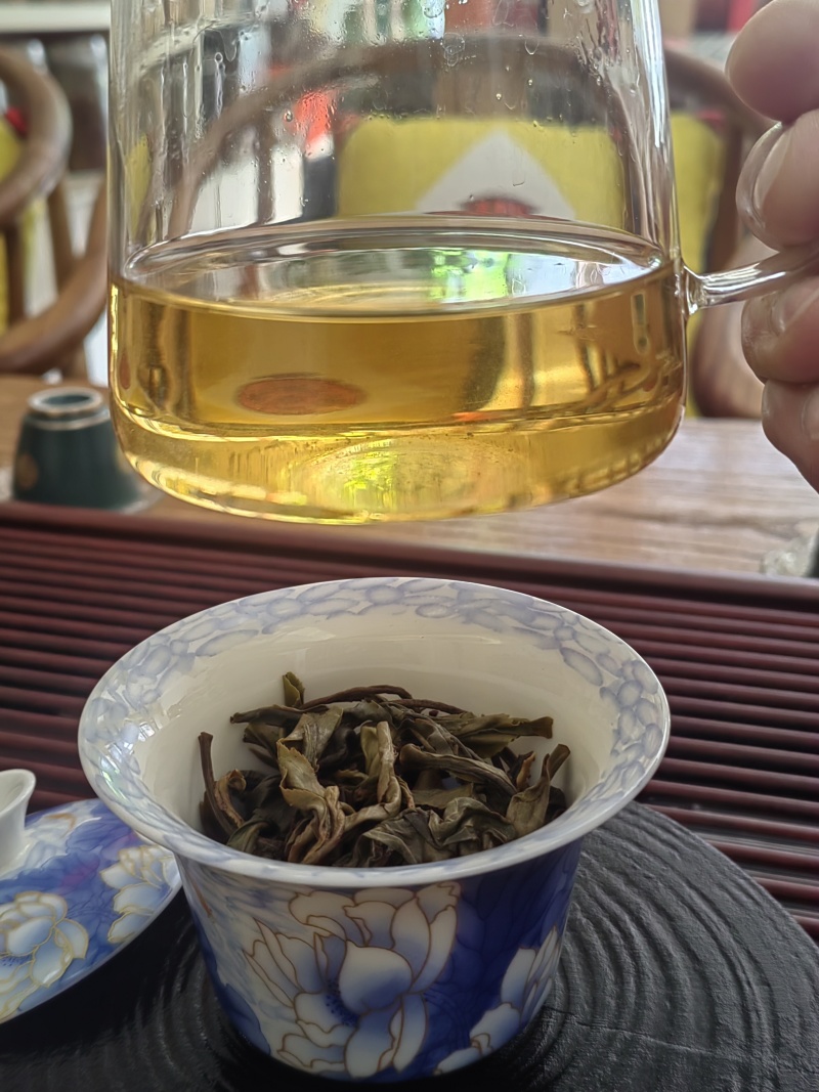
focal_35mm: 39
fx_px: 1231
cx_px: 410
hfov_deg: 36.8
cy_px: 546
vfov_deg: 47.9
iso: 64
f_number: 1.9
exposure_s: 1/100
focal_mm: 5.52
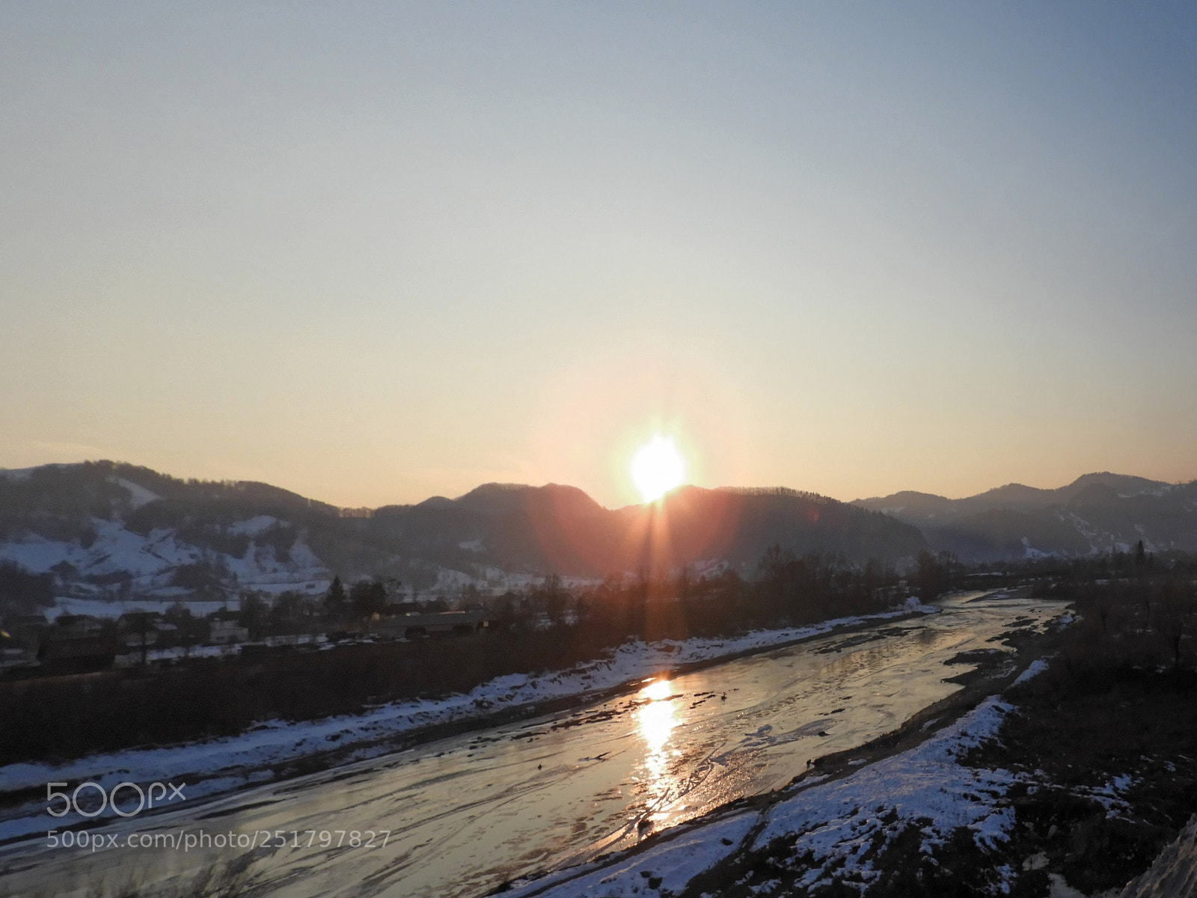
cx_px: 598
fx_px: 830
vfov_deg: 56.8
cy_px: 449
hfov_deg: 71.6
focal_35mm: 24
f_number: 3.3
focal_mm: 4.3
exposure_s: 1/1250
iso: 100
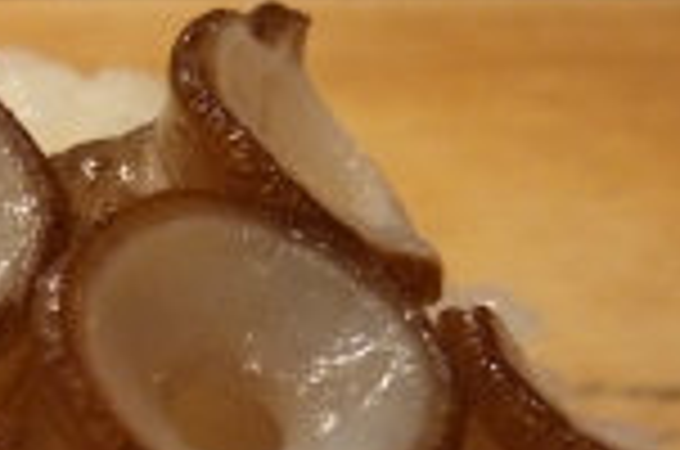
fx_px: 1301
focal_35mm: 69
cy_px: 540
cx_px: 45
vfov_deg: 18.6
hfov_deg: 28.0
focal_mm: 4.1
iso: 400
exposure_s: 1/30
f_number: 3.3
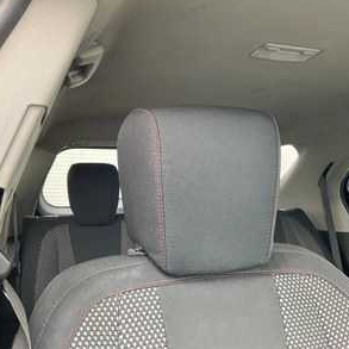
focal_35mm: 35
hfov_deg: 47.2
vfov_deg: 47.2
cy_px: 172
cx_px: 175
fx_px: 399
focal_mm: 3
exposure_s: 1/122
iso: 64
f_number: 1.8
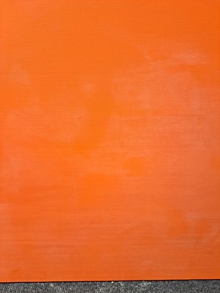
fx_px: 203
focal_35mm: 24
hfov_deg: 56.8
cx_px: 110
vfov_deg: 71.6
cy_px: 146
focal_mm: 5.23
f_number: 1.8
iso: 200
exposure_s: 1/50
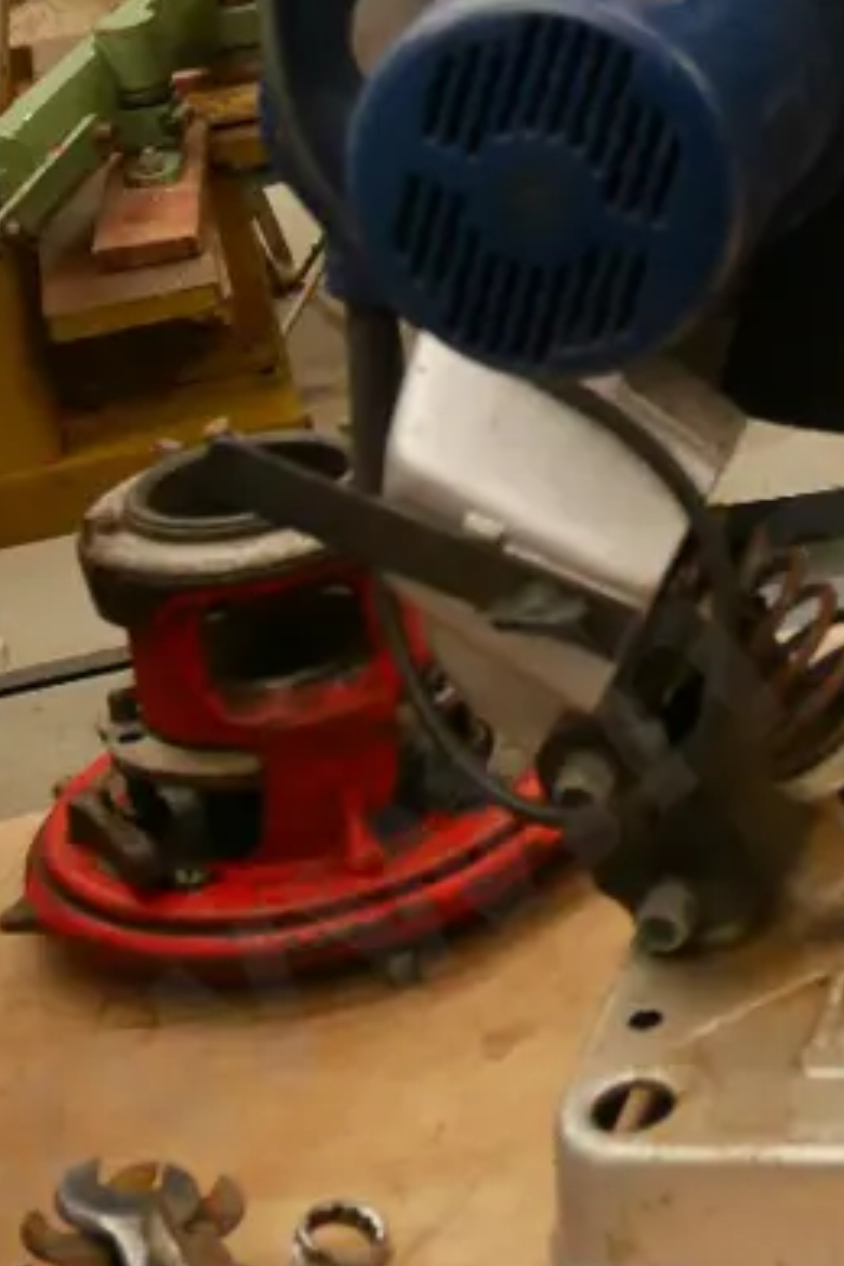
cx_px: 1214
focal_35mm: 82
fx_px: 2883
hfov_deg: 15.5
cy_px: 287
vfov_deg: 24.4
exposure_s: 1/250
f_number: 3.7
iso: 3200
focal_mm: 15
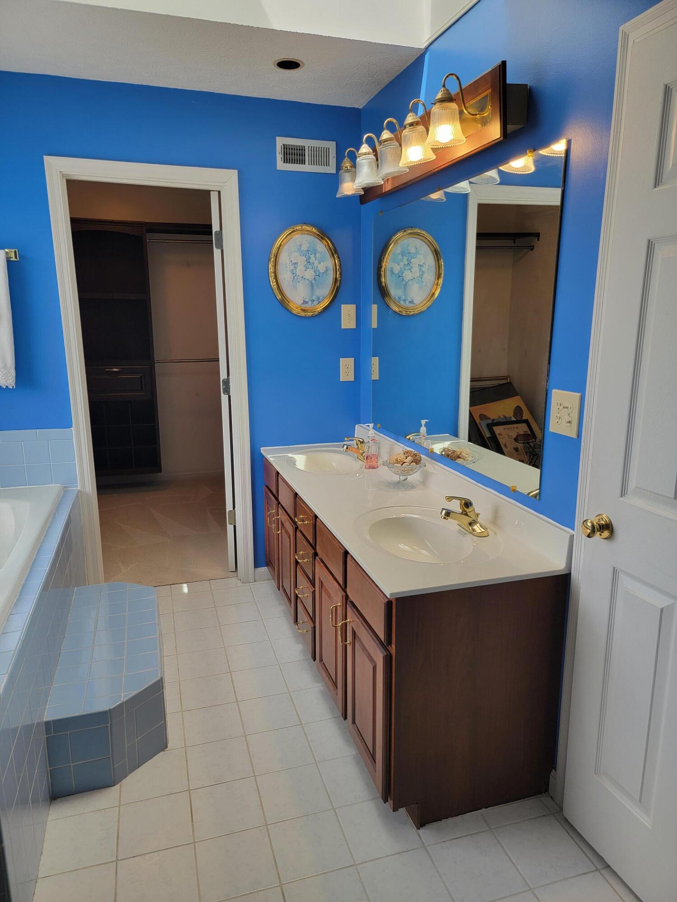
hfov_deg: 56.8
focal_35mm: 24
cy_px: 451
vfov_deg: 71.6
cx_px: 338
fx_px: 626
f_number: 1.8
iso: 40
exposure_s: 1/120
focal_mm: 6.7
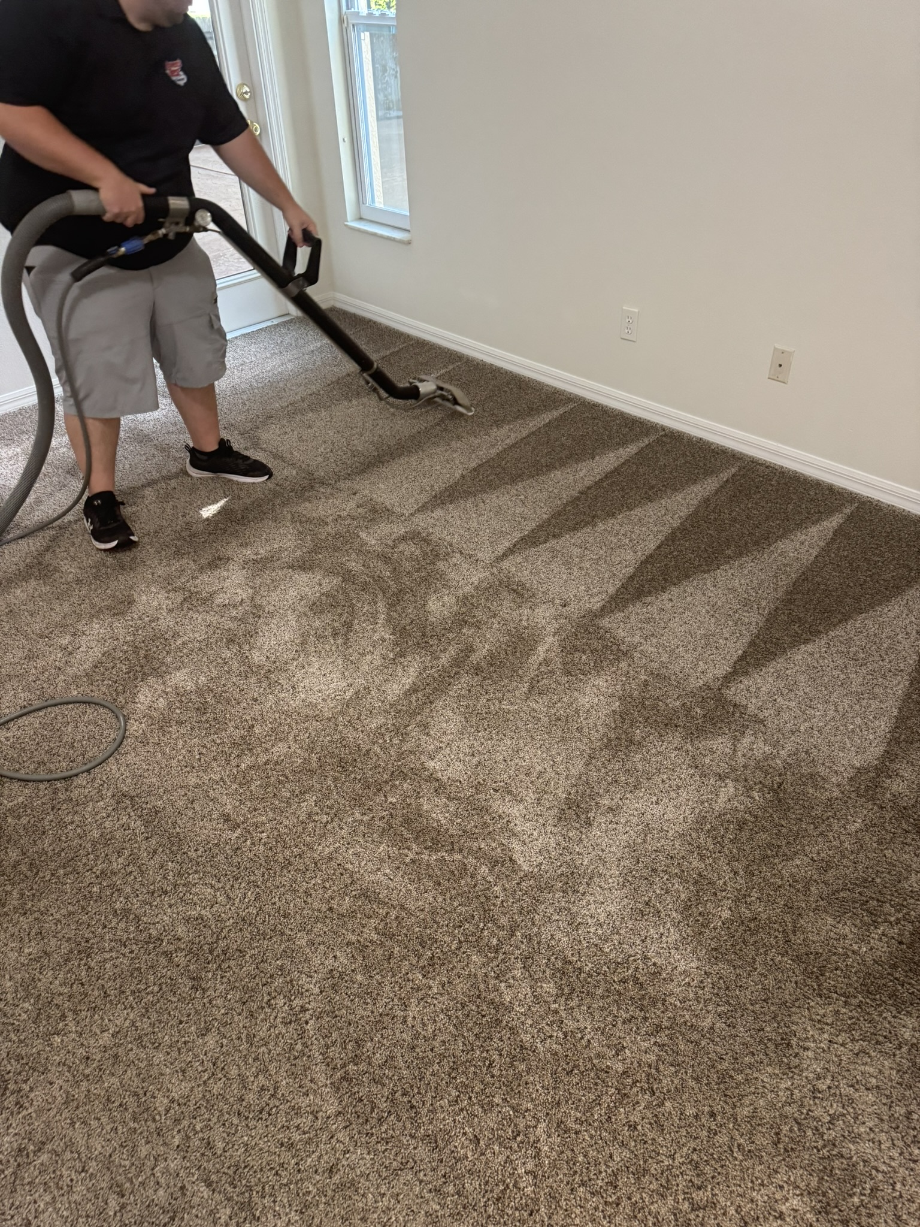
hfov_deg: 56.8
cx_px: 460
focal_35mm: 24
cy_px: 614
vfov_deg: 71.6
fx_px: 850
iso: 320
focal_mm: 6.76
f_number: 1.78
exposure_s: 1/60
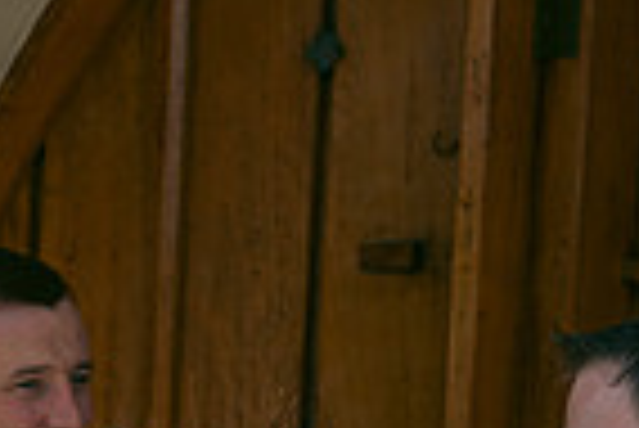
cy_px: 750
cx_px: 126
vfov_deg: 8.2
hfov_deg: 12.5
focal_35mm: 163
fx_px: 2896
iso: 100
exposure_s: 1/800
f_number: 3.5
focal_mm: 40
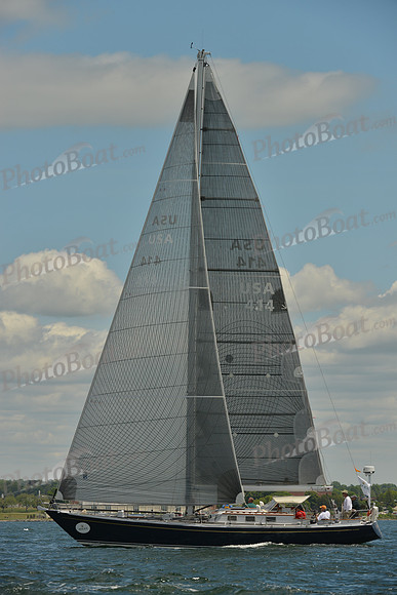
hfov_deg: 6.9
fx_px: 3306
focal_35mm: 200
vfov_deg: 10.3
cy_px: 298
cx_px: 198
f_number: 8
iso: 200
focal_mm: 200
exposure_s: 1/1000
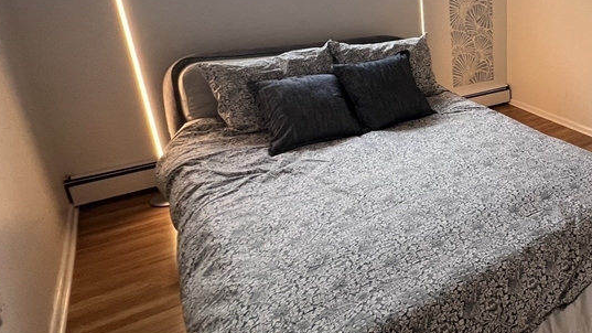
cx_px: 530
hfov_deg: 59.7
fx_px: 424
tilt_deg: -18.0
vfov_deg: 42.3
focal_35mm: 27
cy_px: 110
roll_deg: -0.8
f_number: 1.8
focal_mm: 1.57
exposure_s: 1/60
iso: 200
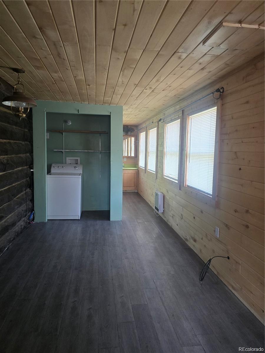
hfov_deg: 58.9
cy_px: 176
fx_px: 235
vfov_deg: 73.9
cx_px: 132
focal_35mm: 23
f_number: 1.7
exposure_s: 1/120
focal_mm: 6.3
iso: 640
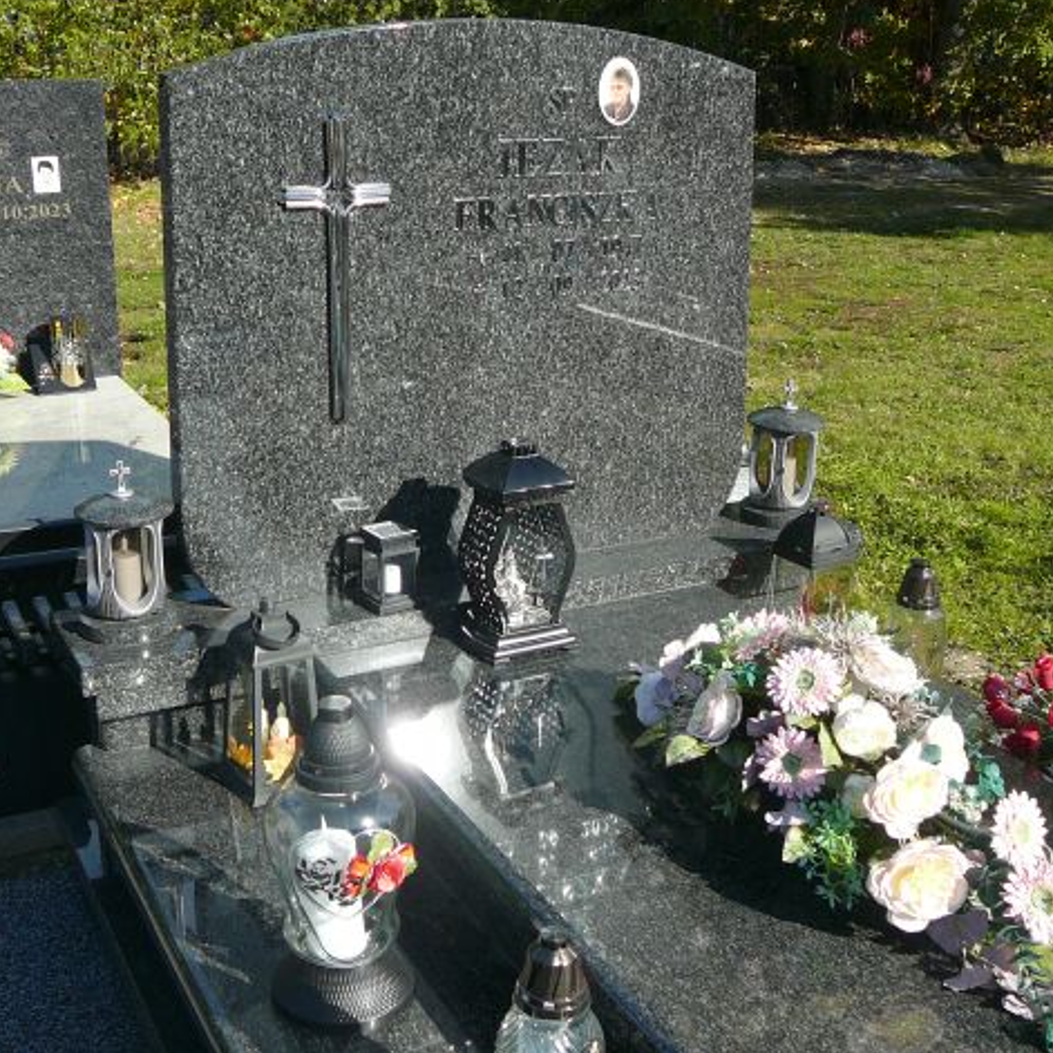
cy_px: 521
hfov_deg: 40.0
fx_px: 1445
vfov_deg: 40.0
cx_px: 494
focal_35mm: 42
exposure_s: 1/800
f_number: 2.8
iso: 80
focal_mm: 5.2
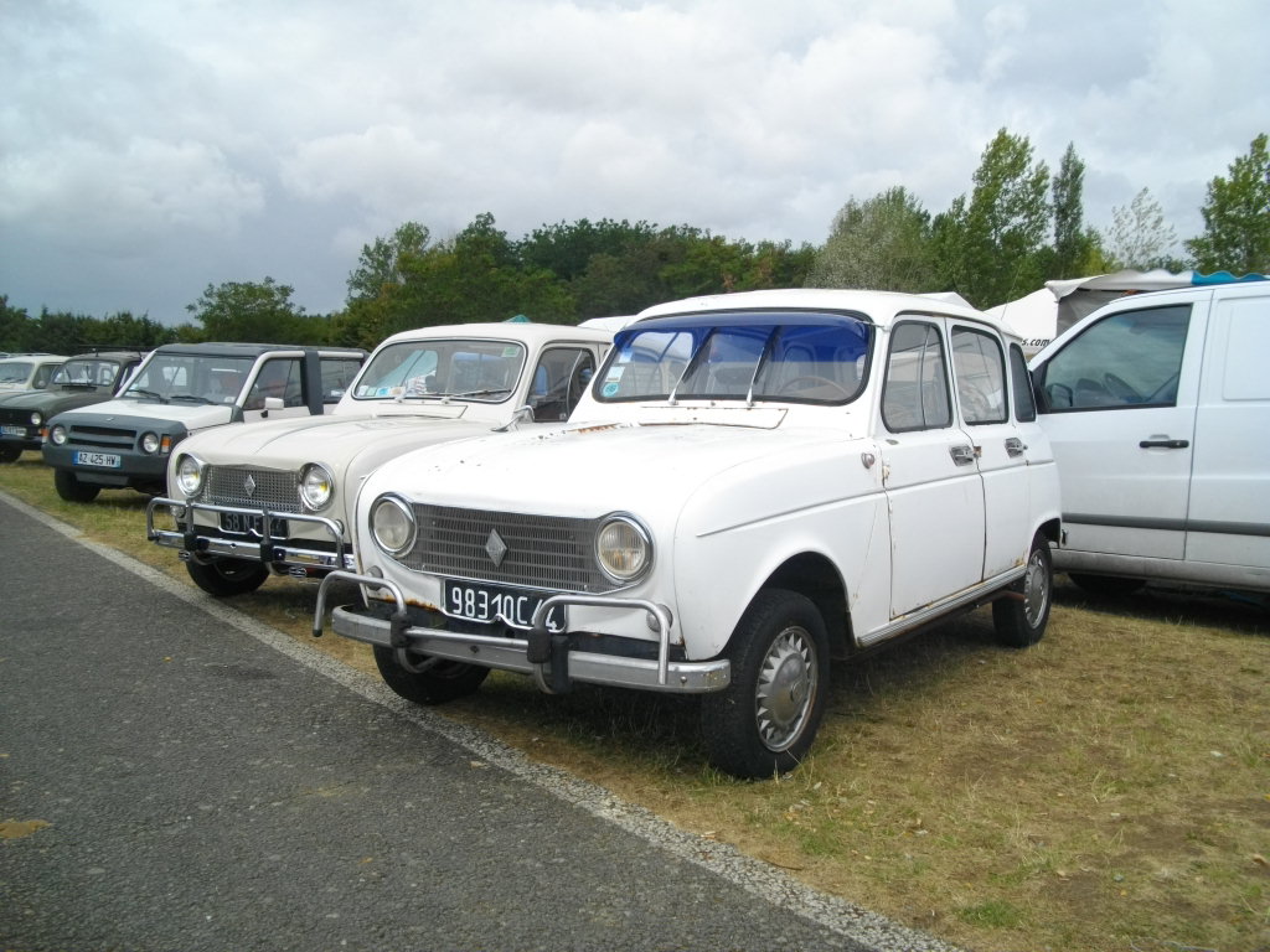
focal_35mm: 31
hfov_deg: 58.4
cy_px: 476
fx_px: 1137
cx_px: 635
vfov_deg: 45.4
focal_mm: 5.7
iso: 100
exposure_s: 1/160
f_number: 8.8
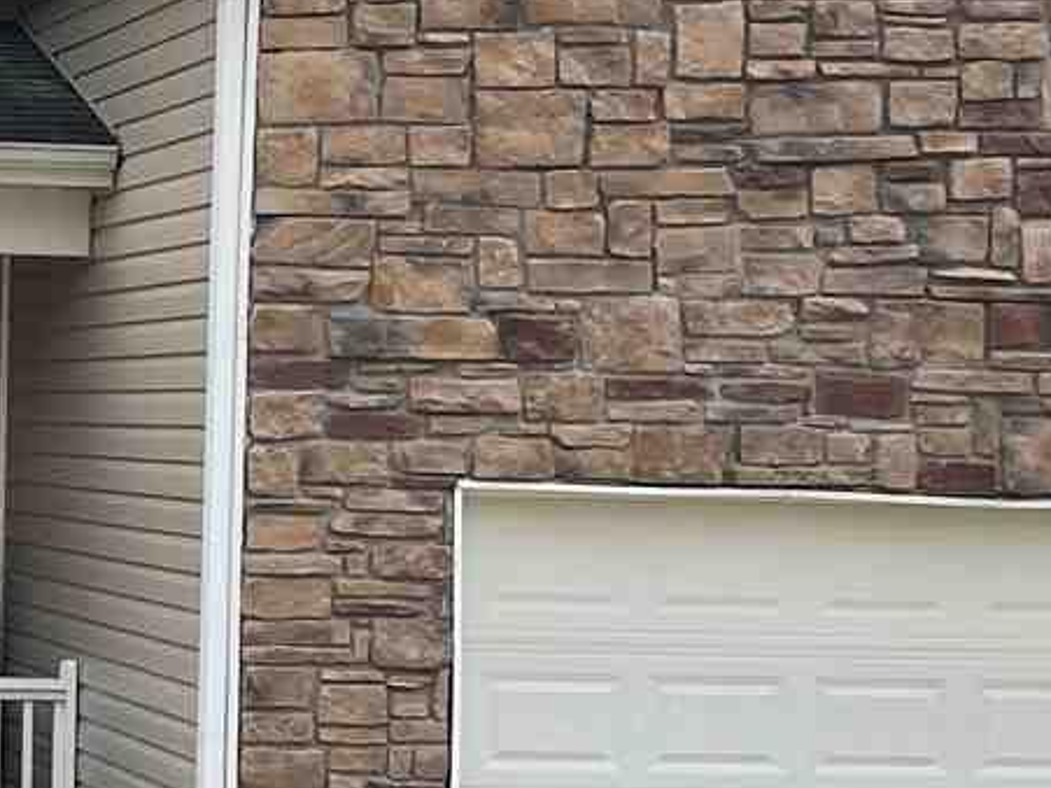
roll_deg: -1.8
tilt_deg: -0.2
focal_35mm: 118
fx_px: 3582
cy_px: 359
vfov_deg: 12.5
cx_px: -191
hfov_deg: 16.1
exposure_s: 1/2786
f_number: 1.6
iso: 32
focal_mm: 5.1
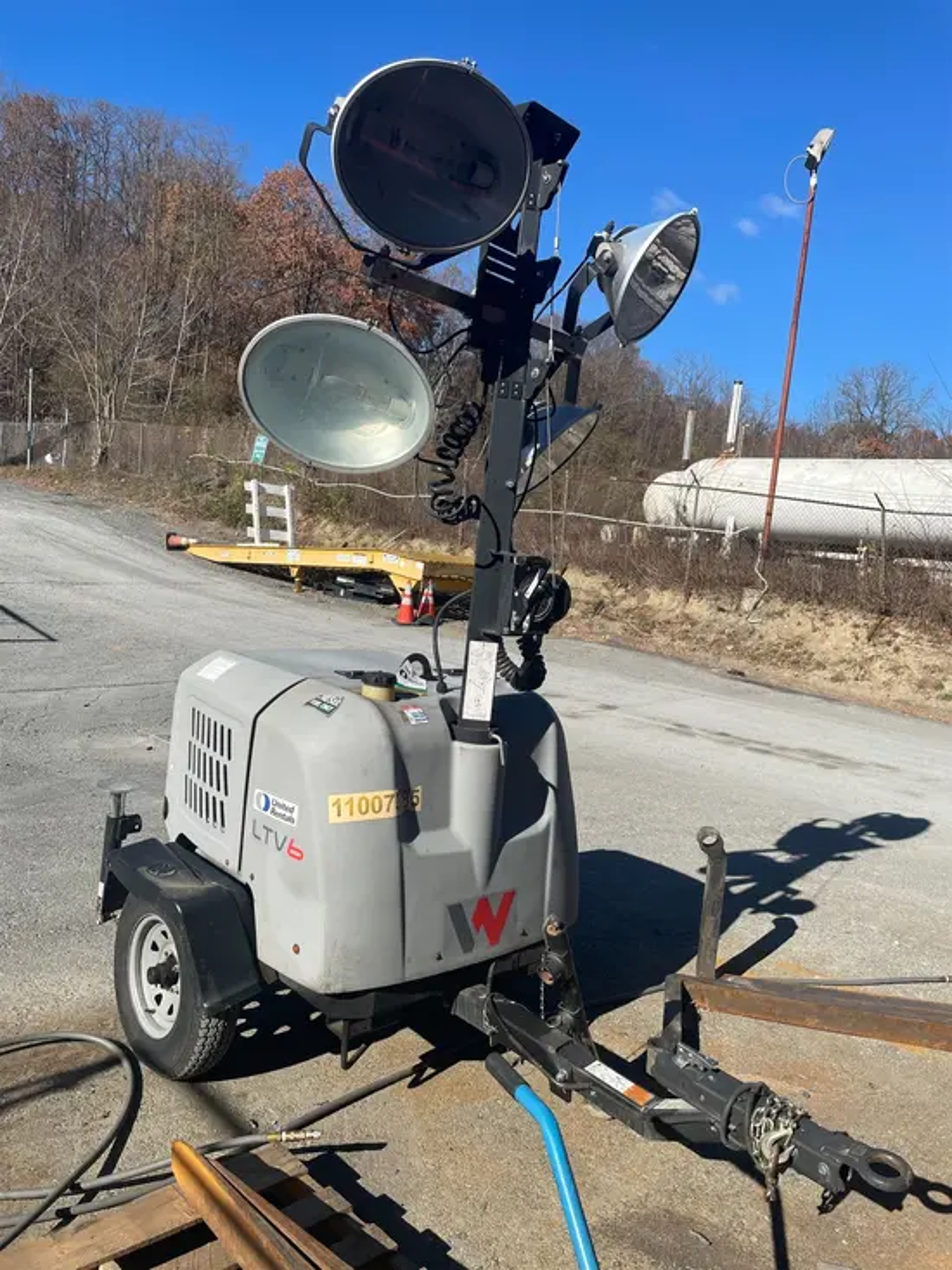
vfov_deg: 67.3
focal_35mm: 26
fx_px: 953
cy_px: 635
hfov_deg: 53.1
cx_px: 476
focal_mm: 4.2
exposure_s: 1/3861
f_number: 1.6
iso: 32
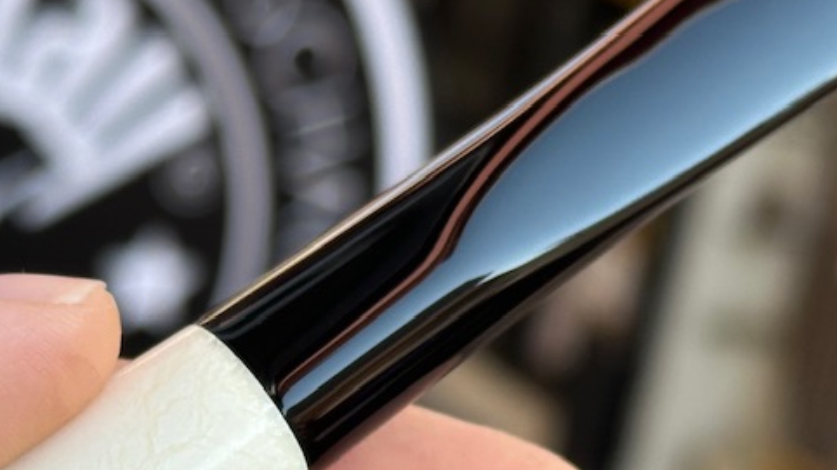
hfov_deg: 15.4
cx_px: 313
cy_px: 382
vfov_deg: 8.7
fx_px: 3085
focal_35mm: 139
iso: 64
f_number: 1.78
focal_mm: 6.86
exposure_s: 1/538
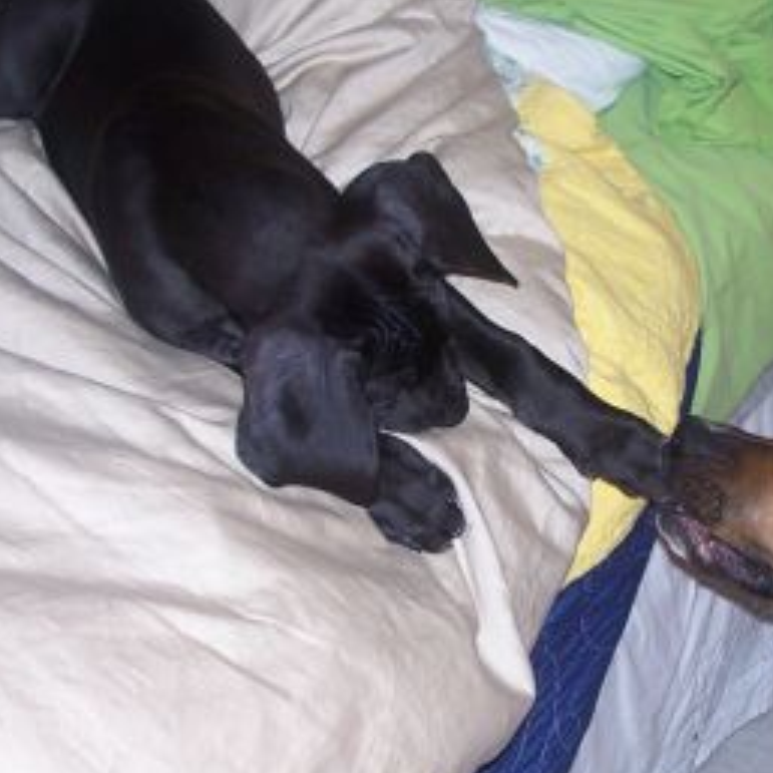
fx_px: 1945
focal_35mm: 77
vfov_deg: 22.5
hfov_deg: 22.3
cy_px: 424
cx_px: 565
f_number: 2.8
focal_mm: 6
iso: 80
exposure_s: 1/60
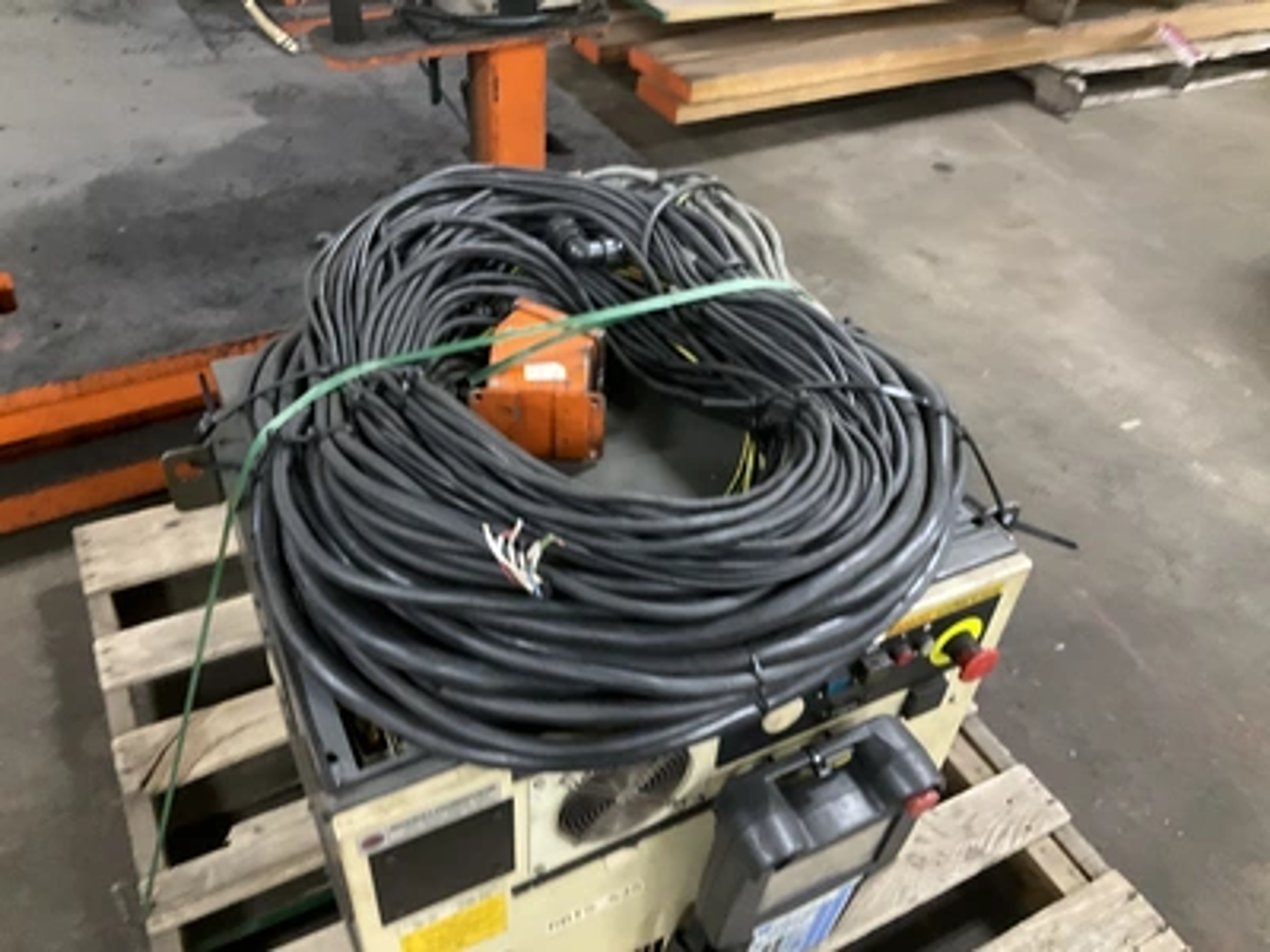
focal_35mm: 29
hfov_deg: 61.7
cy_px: 476
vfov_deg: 48.2
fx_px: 1064
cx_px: 635
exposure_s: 1/30
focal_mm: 3
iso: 320
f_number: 1.8
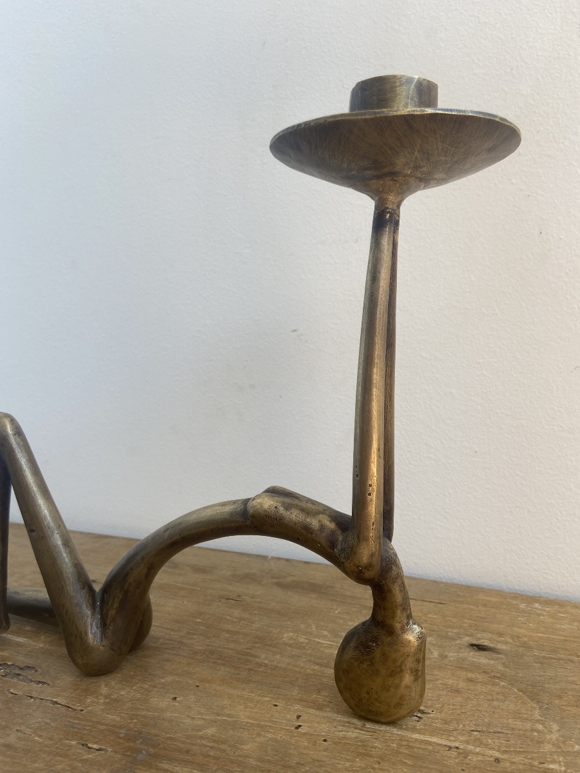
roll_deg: +0.3
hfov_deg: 53.1
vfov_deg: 67.3
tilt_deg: -5.7
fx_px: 581
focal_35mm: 26
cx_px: 290
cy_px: 386
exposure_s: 1/122
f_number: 1.8
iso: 40
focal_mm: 4.25
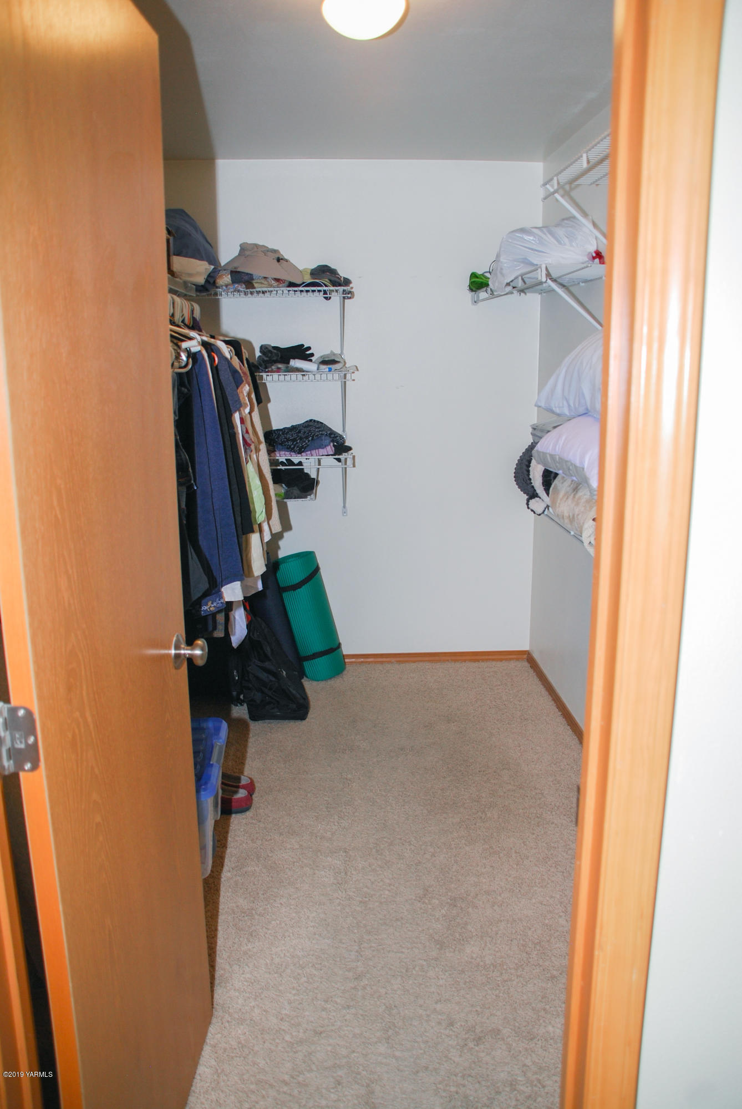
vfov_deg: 67.3
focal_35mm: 27
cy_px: 554
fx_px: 832
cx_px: 371
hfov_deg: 48.0
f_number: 4
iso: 200
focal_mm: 18
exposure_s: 1/60
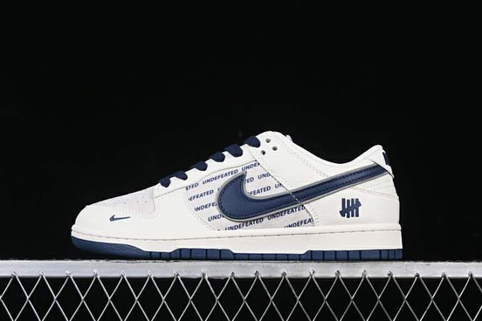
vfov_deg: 18.2
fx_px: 1004
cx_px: 241
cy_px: 160
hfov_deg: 27.0
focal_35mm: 75
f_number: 8
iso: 160
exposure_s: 1/80
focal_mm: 50
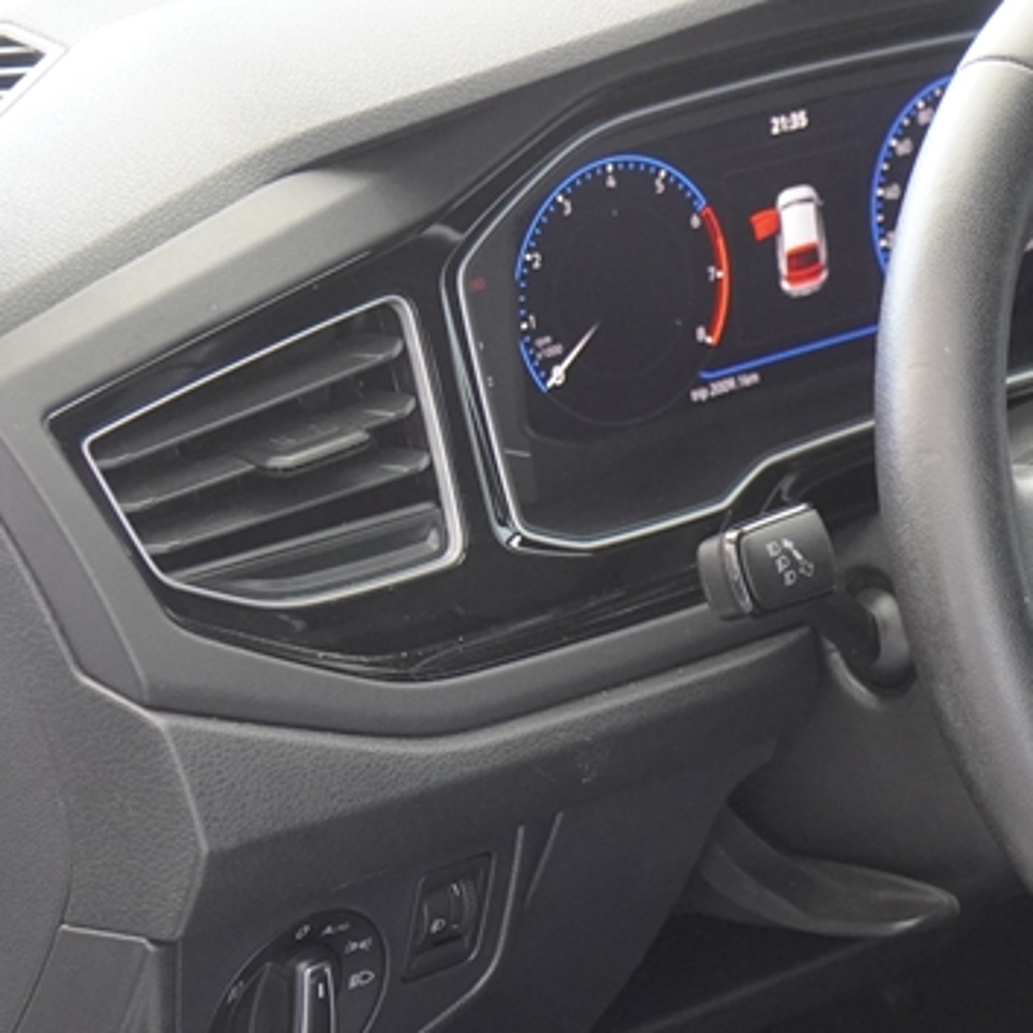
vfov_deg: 12.1
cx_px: 1446
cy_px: 484
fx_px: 4870
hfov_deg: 11.7
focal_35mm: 144
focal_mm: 39
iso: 1600
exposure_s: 1/160
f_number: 2.8
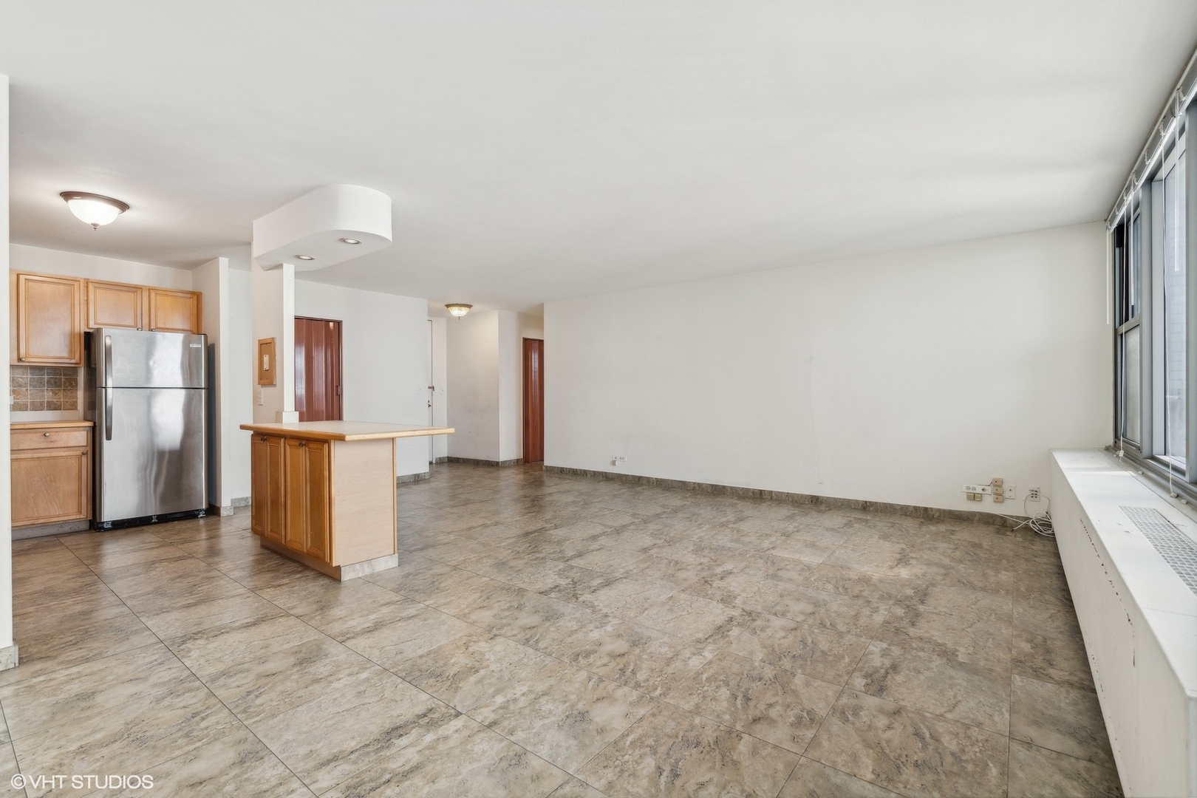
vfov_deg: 73.7
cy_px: 399
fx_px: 532
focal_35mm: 16
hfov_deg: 96.7
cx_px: 598
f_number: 8
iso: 320
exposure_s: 1/30
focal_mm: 16
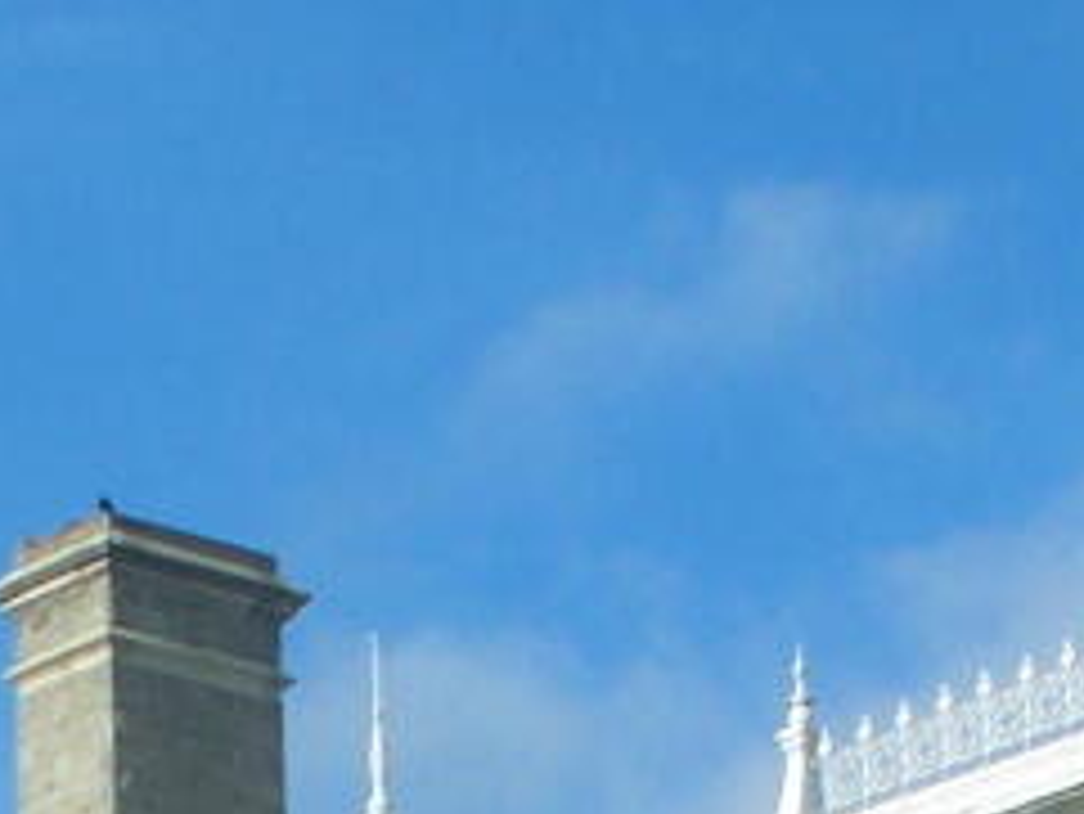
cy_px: 1722
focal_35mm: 251
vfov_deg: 5.8
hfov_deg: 7.9
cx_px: 558
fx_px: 7864
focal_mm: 9.8
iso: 80
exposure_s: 1/80
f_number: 7.1
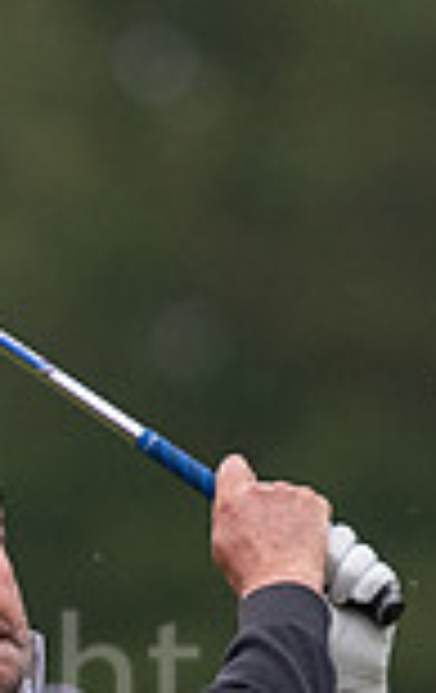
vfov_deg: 0.9
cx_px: -100
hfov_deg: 0.6
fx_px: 43333
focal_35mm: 2292
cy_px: 876
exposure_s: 1/1600
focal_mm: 300
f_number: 4.5
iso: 1250
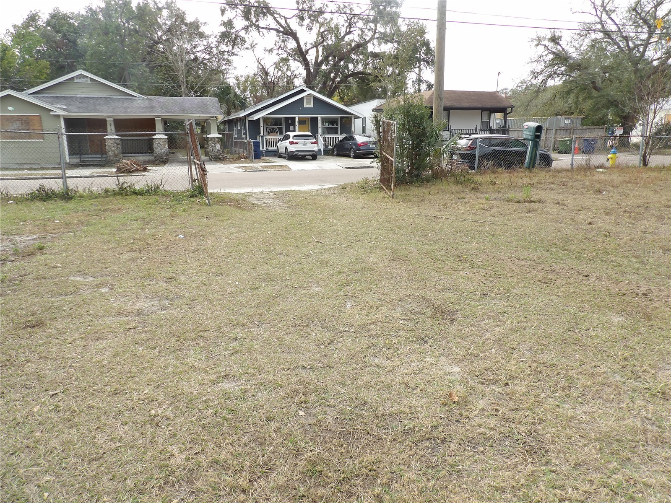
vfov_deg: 56.8
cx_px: 336
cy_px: 252
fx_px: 465
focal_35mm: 24
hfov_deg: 71.6
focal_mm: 4.3
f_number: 3.2
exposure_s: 1/502
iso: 100
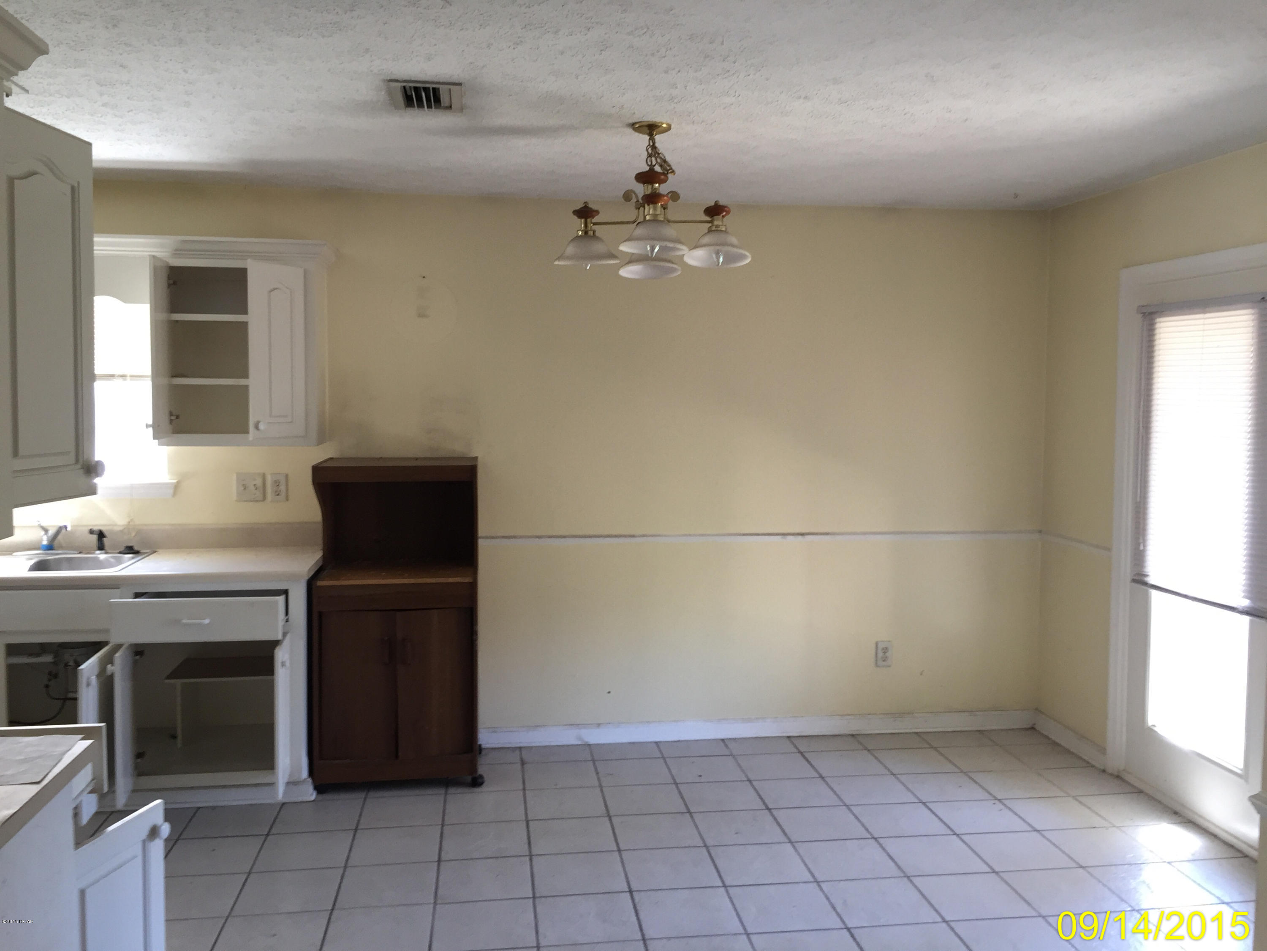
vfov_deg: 48.2
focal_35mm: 29
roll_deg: -1.2
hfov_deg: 61.7
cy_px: 476
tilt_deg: -2.0
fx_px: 1061
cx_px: 634
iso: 80
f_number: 2.2
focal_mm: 4.15
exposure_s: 1/30
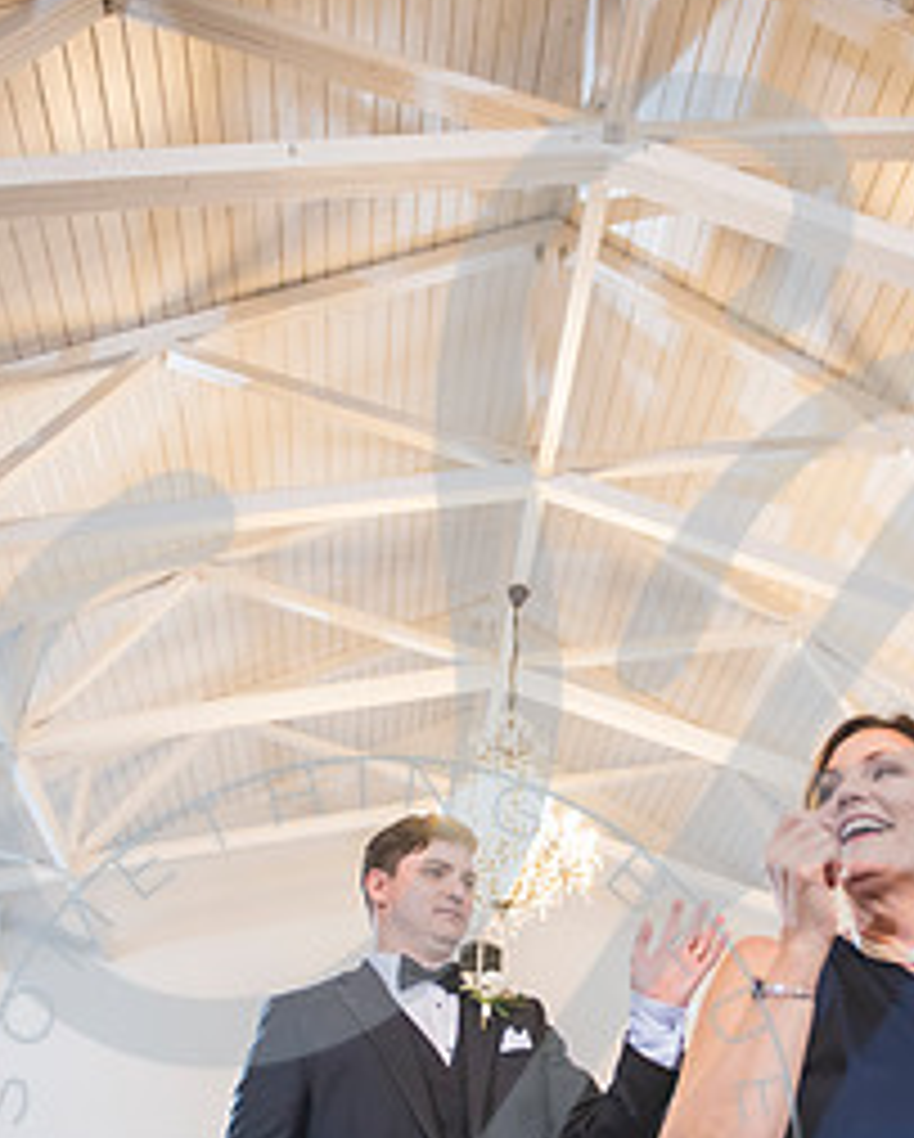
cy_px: 832
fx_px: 1350
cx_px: 585
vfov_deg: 44.4
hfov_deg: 37.1
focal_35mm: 40
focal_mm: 24
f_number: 2.8
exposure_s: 1/125
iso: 1600
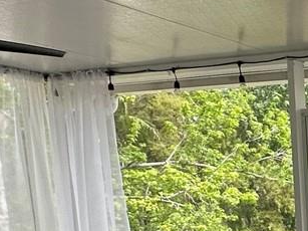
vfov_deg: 19.5
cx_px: 592
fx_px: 649
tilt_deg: -5.9
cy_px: 233
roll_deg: +1.1
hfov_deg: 18.7
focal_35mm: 73
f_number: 2.2
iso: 40
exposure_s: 1/272
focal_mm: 2.22
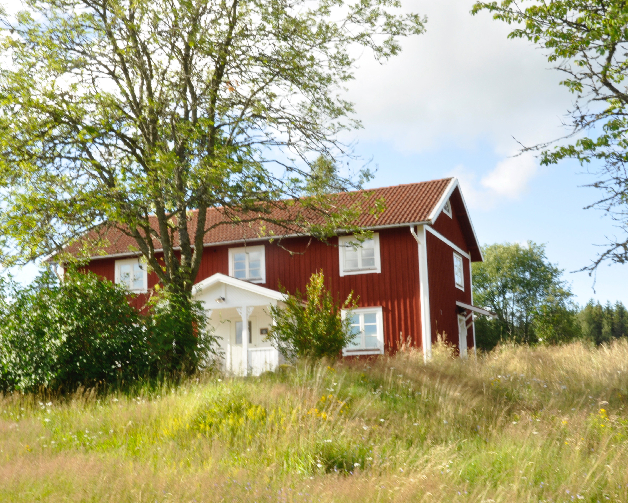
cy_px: 251
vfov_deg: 31.5
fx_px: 892
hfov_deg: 38.6
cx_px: 257
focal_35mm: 48
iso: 200
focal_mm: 28
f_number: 25
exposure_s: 1/13
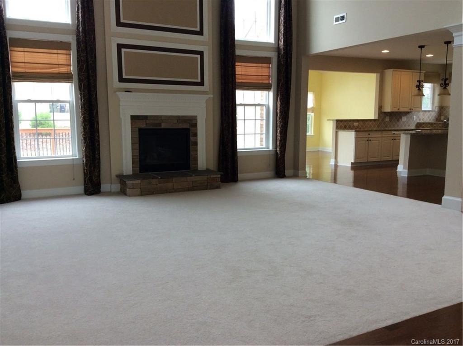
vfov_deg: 44.0
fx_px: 427
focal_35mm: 32
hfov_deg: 56.9
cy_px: 173
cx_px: 232
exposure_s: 1/60
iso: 50
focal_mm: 3.3
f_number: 2.4
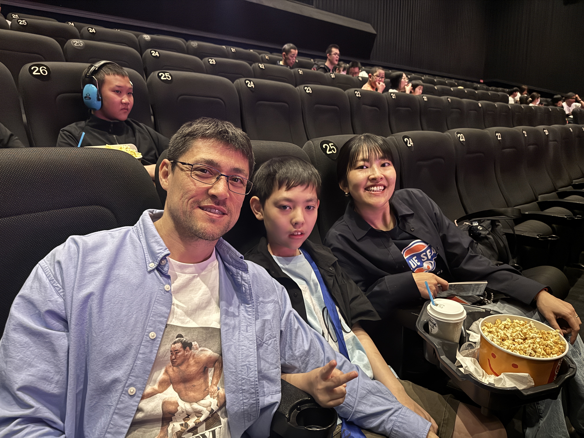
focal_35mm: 24
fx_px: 405
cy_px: 219
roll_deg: +0.6
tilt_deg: -13.2
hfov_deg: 71.6
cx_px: 292
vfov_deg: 56.8
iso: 1600
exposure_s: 1/20
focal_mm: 6.76
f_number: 1.78
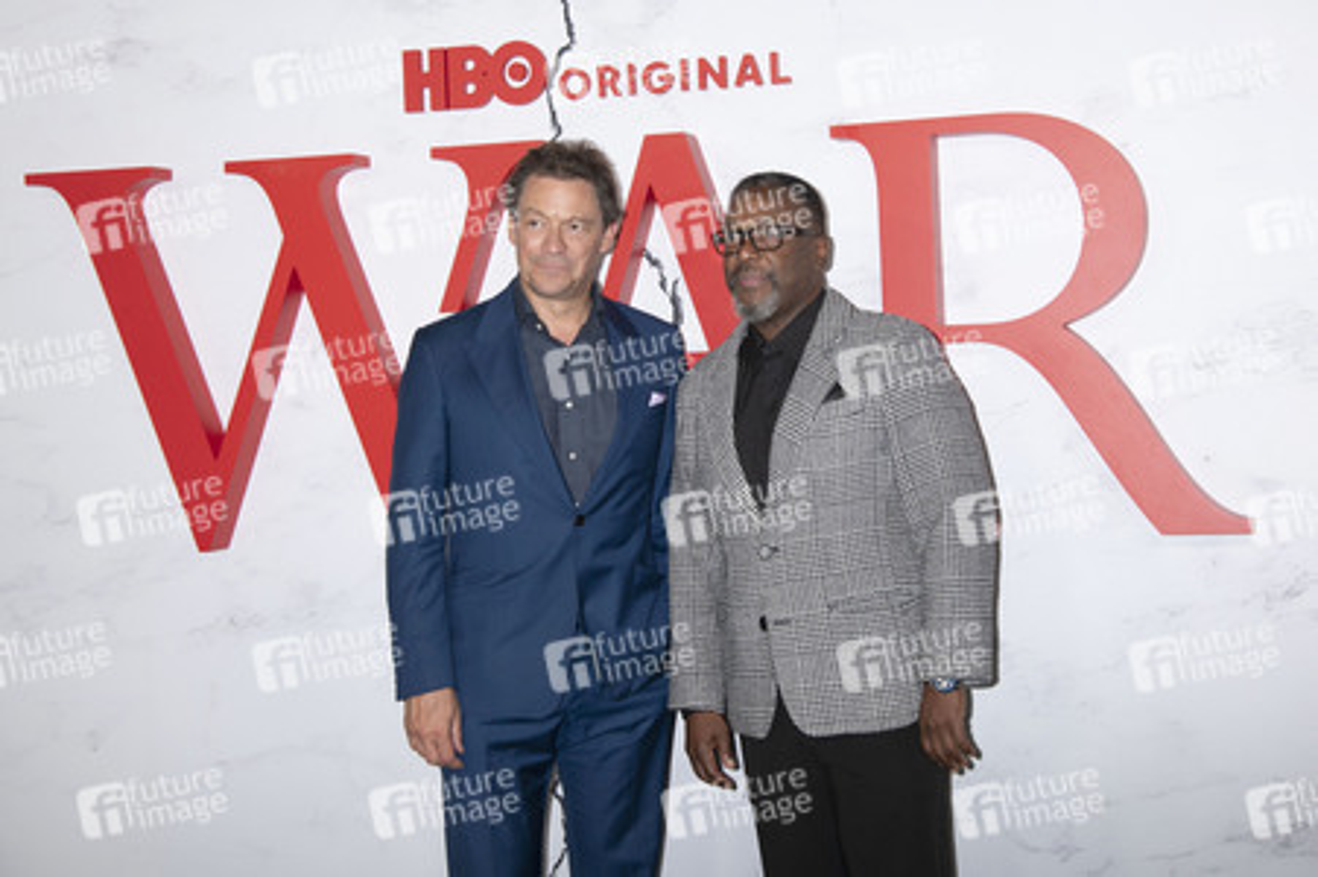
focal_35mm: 46
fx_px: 1683
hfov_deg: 42.8
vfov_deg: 29.2
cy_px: 438
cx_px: 659
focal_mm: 46
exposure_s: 1/200
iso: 640
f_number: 5
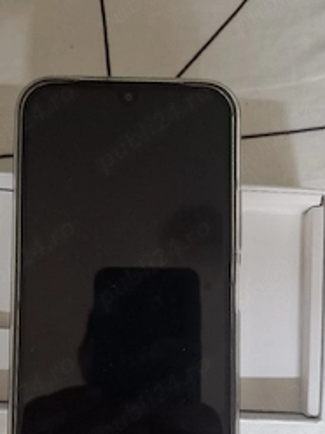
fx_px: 464
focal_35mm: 37
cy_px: 284
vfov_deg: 49.5
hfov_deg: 38.5
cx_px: 189
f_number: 1.8
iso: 400
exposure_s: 1/25
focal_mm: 5.54
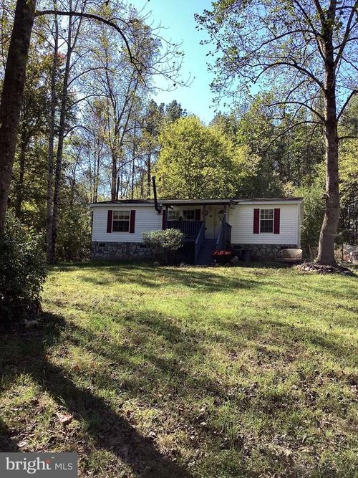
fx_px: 428
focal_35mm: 31
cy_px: 239
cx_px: 179
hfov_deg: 45.4
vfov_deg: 58.4
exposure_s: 1/364
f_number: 2.4
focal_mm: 3.3
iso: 25
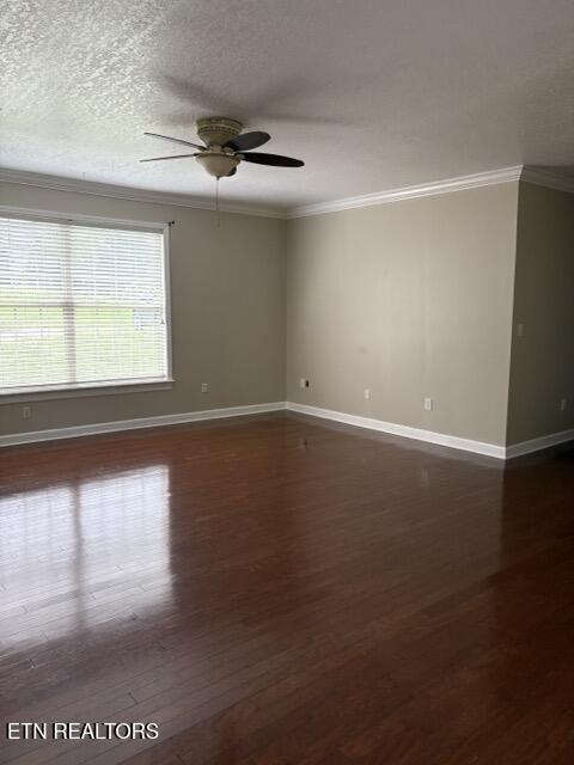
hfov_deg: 53.1
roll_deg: +0.5
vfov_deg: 67.3
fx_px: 575
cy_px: 382
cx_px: 287
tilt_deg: -5.7
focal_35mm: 26
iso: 125
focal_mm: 5.96
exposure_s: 1/204
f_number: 1.6
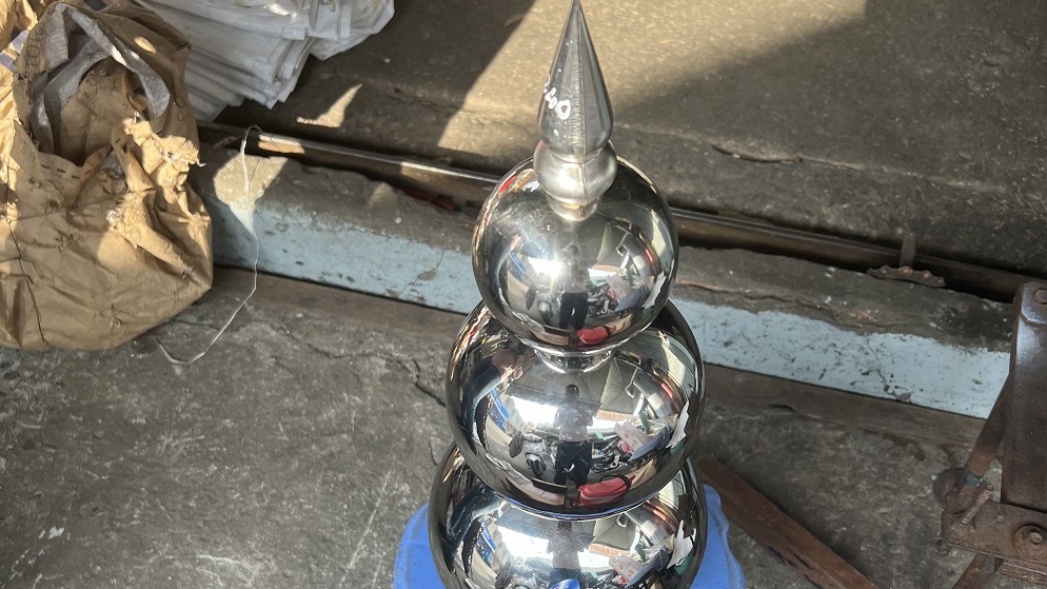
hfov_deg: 52.8
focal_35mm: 38
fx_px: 1055
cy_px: 406
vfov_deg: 30.9
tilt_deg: -56.1
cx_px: 524
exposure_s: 1/502
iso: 50
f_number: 1.5
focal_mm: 5.7
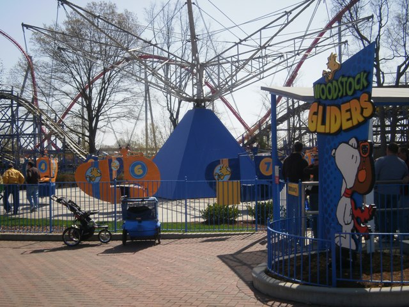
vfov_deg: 33.6
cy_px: 154
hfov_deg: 43.9
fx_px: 508
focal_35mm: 43
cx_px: 204
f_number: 10.1
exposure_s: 1/160
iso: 100
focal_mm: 7.61
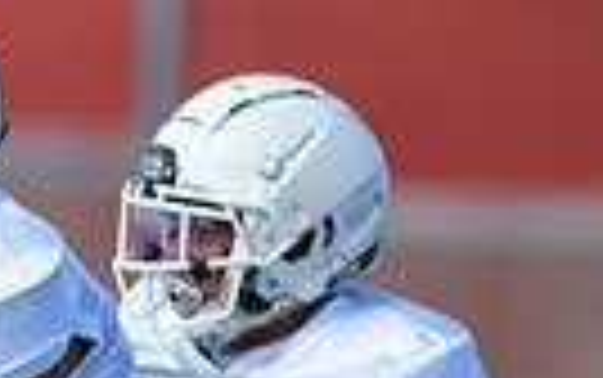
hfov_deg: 1.6
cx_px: -698
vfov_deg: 1.0
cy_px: 574
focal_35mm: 1320
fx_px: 21711
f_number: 3.5
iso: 200
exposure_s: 1/2000
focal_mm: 300
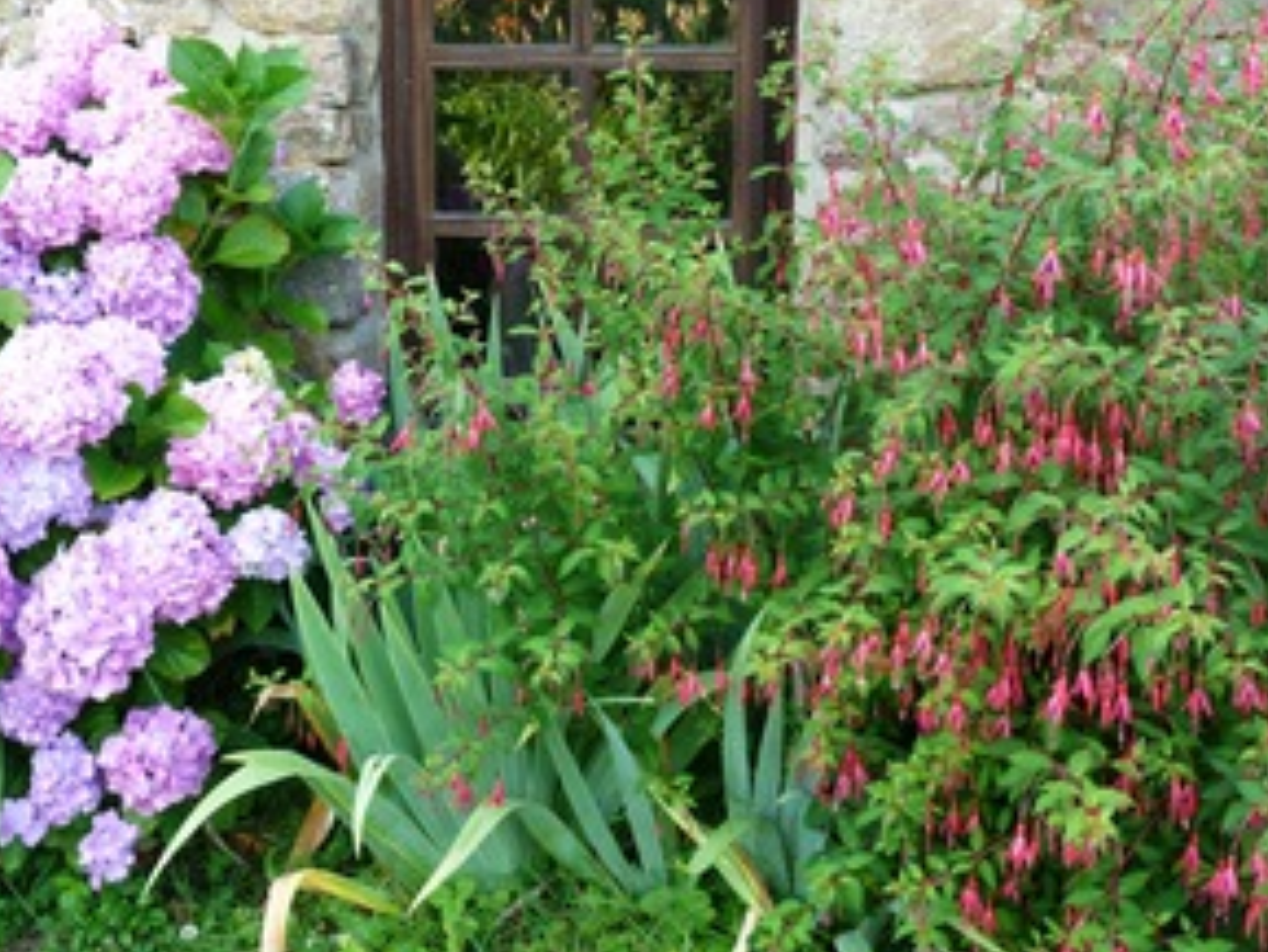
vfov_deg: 30.8
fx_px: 1722
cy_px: 360
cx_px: 540
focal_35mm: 47
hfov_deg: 40.3
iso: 80
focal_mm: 6.2
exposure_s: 1/60
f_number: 3
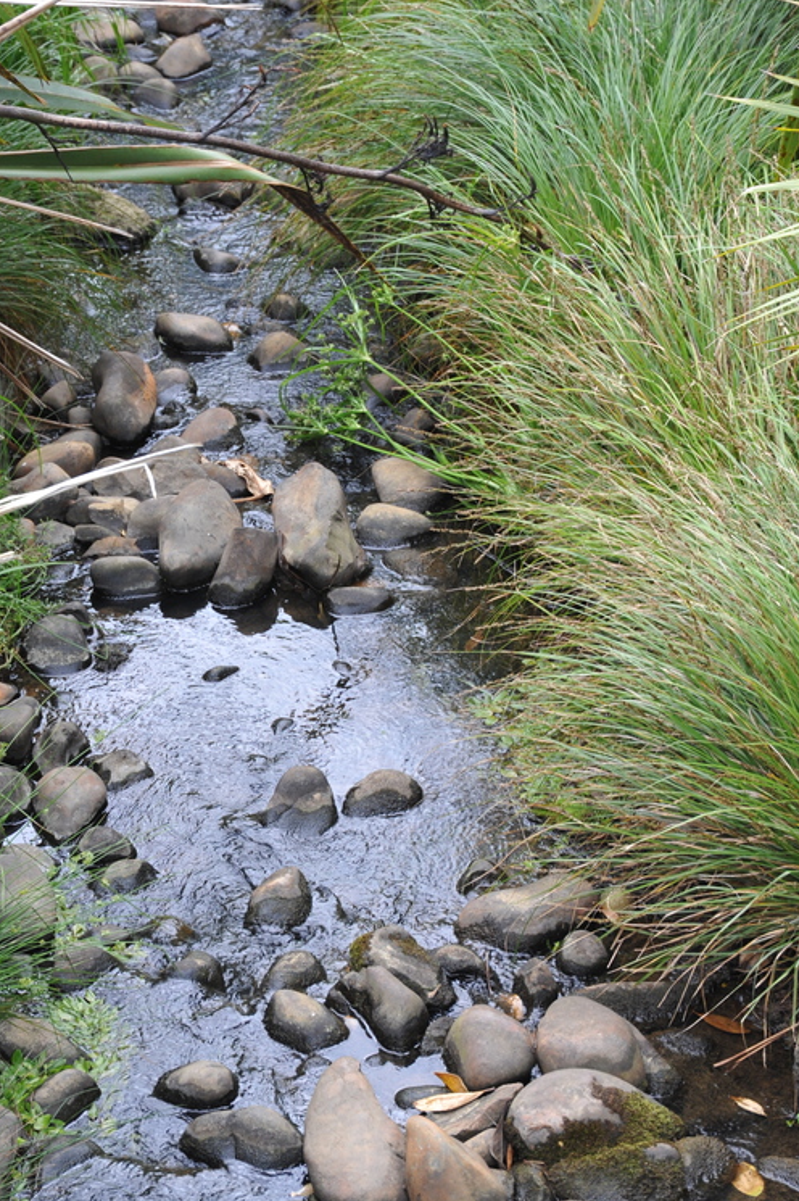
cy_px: 637
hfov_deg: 11.8
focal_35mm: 116
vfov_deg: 17.6
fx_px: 3865
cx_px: 307
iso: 800
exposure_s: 1/125
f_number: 9
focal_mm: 90
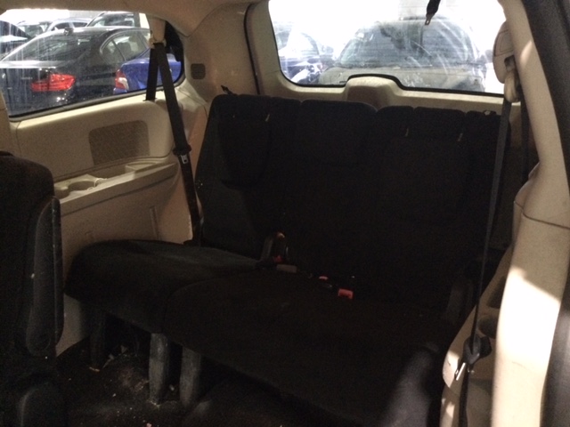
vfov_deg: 45.4
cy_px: 214
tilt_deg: -19.4
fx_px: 510
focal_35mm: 31
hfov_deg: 58.4
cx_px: 285
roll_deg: +1.4
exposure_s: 1/15
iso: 800
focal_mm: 3.3
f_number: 2.4
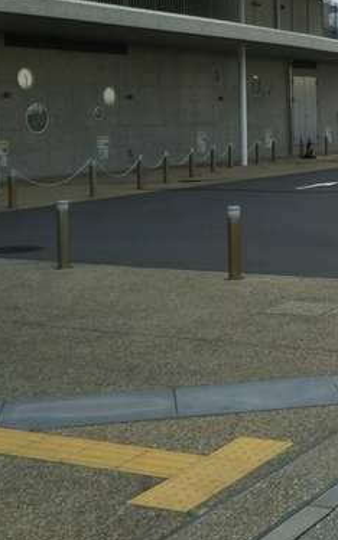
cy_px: 126
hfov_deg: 17.6
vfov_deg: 29.6
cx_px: 478
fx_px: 1001
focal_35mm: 68
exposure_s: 1/177
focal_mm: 4
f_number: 2.2
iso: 25
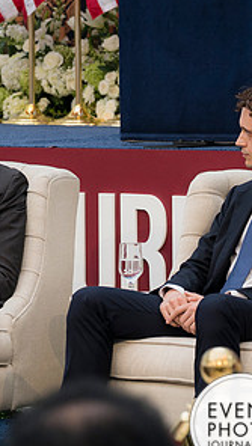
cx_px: -95
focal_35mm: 254
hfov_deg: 4.8
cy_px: 234
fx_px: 3010
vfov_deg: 8.5
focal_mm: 83
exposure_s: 1/160
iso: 180
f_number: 4
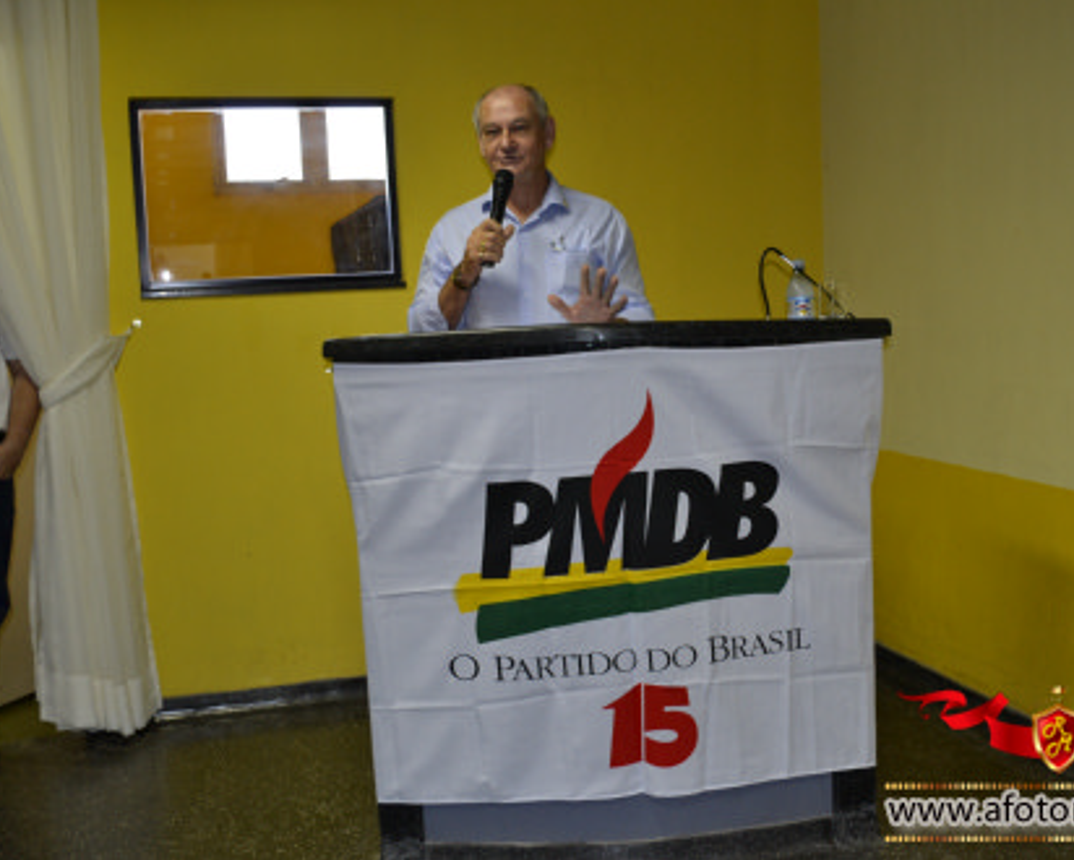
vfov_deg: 36.5
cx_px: 613
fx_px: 1304
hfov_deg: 44.7
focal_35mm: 41
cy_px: 431
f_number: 4
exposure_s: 1/60
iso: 720
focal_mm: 24
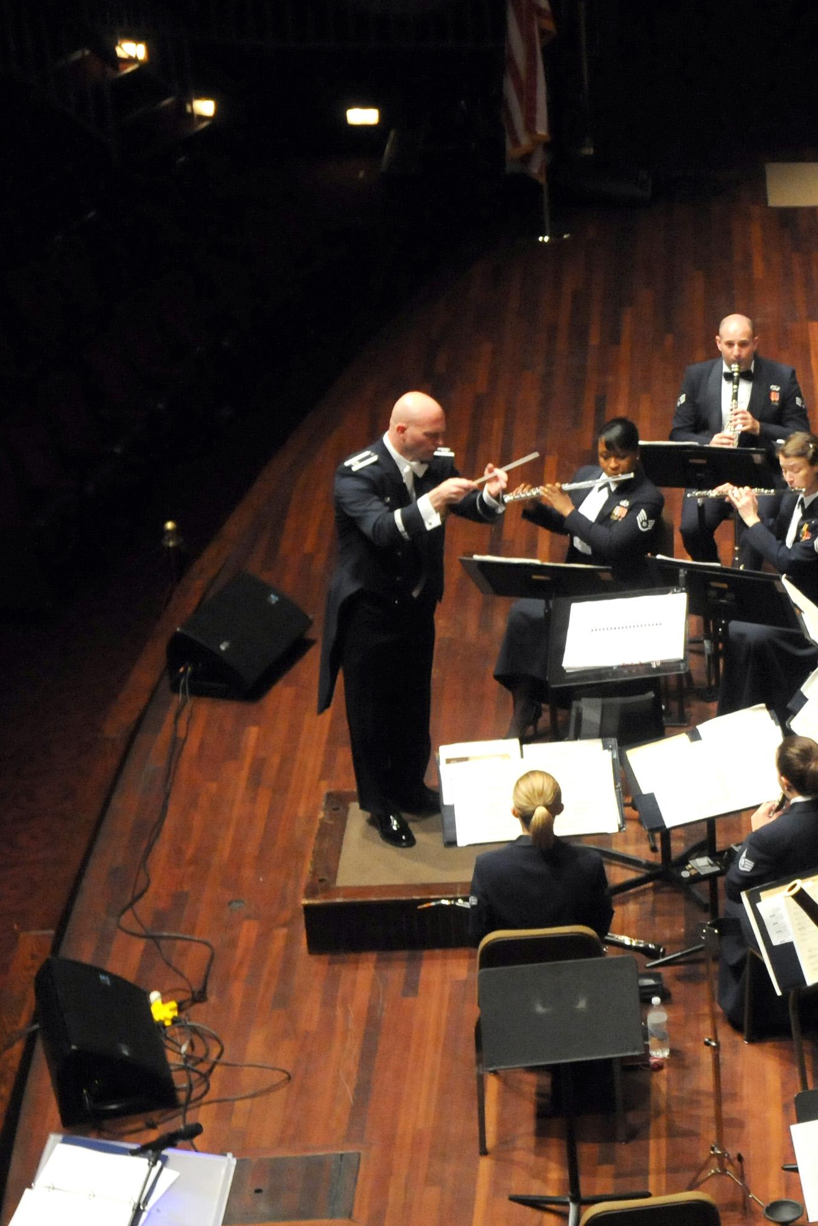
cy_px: 641
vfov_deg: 21.0
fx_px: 3305
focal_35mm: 97
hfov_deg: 13.2
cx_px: 1309
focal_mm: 30
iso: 1600
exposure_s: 1/80
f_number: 5.6
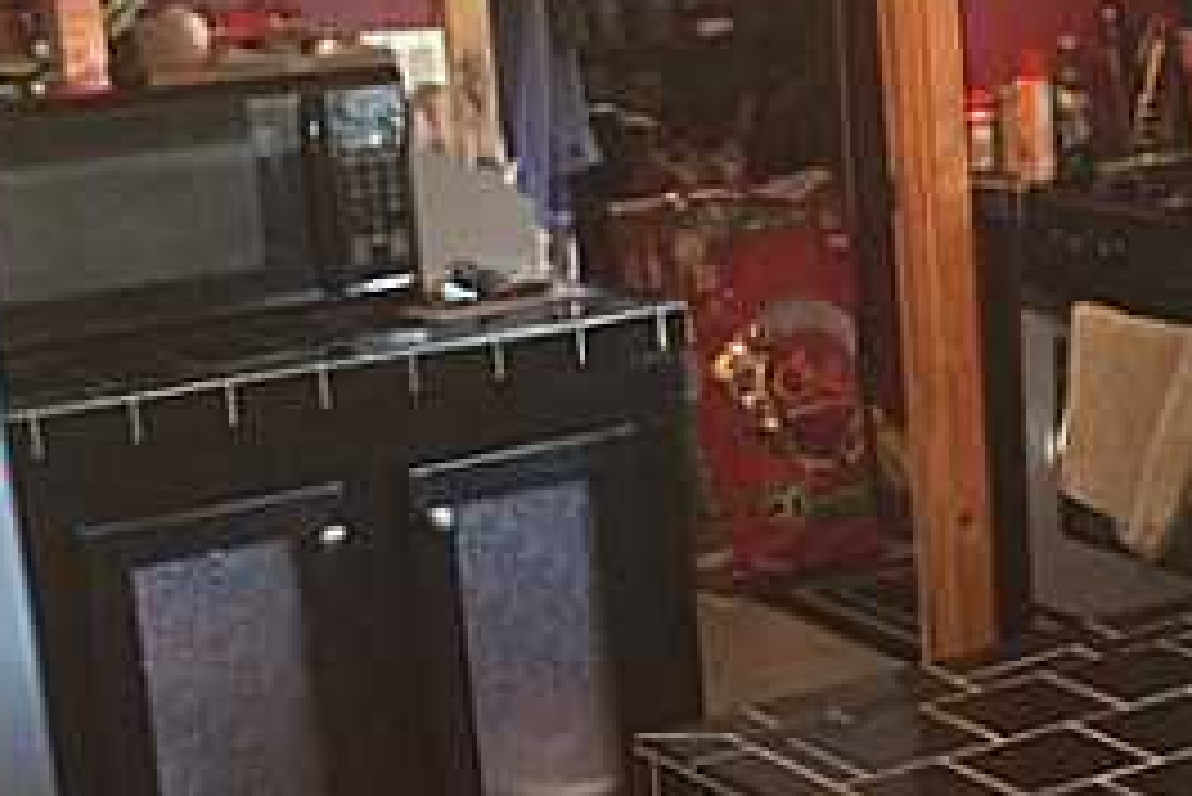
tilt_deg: -11.6
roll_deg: +2.5
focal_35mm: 91
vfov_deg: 15.0
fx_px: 3015
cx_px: 1237
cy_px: 427
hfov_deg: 21.5
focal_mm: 4.15
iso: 200
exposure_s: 1/30
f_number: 2.2
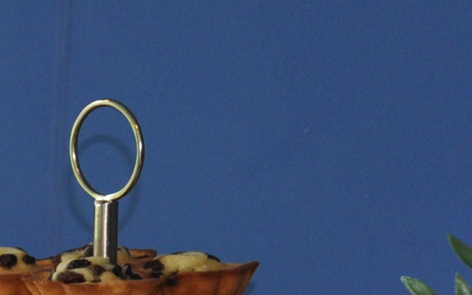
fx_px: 2110
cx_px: -276
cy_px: 650
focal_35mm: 164
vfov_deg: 7.6
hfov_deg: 12.1
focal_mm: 22
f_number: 3.8
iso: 500
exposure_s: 1/125
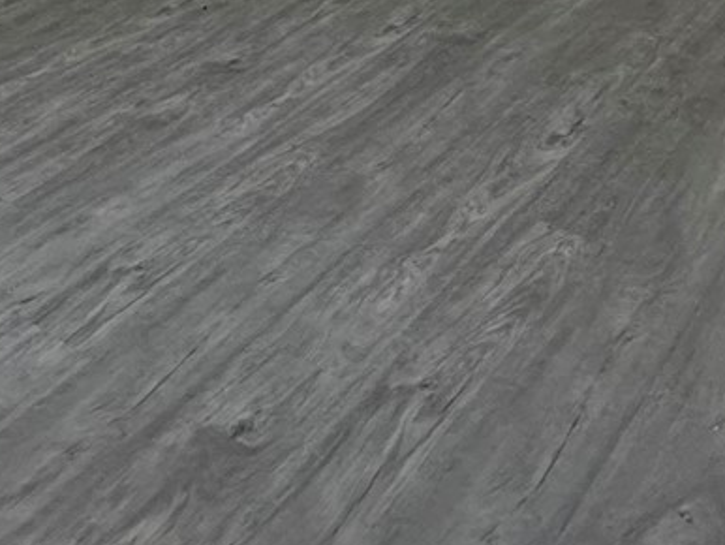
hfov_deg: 33.2
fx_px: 1216
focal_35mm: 58
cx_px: 393
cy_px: -451
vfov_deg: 19.0
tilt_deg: -4.3
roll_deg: +1.8
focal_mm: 2.22
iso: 200
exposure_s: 1/60
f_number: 2.2
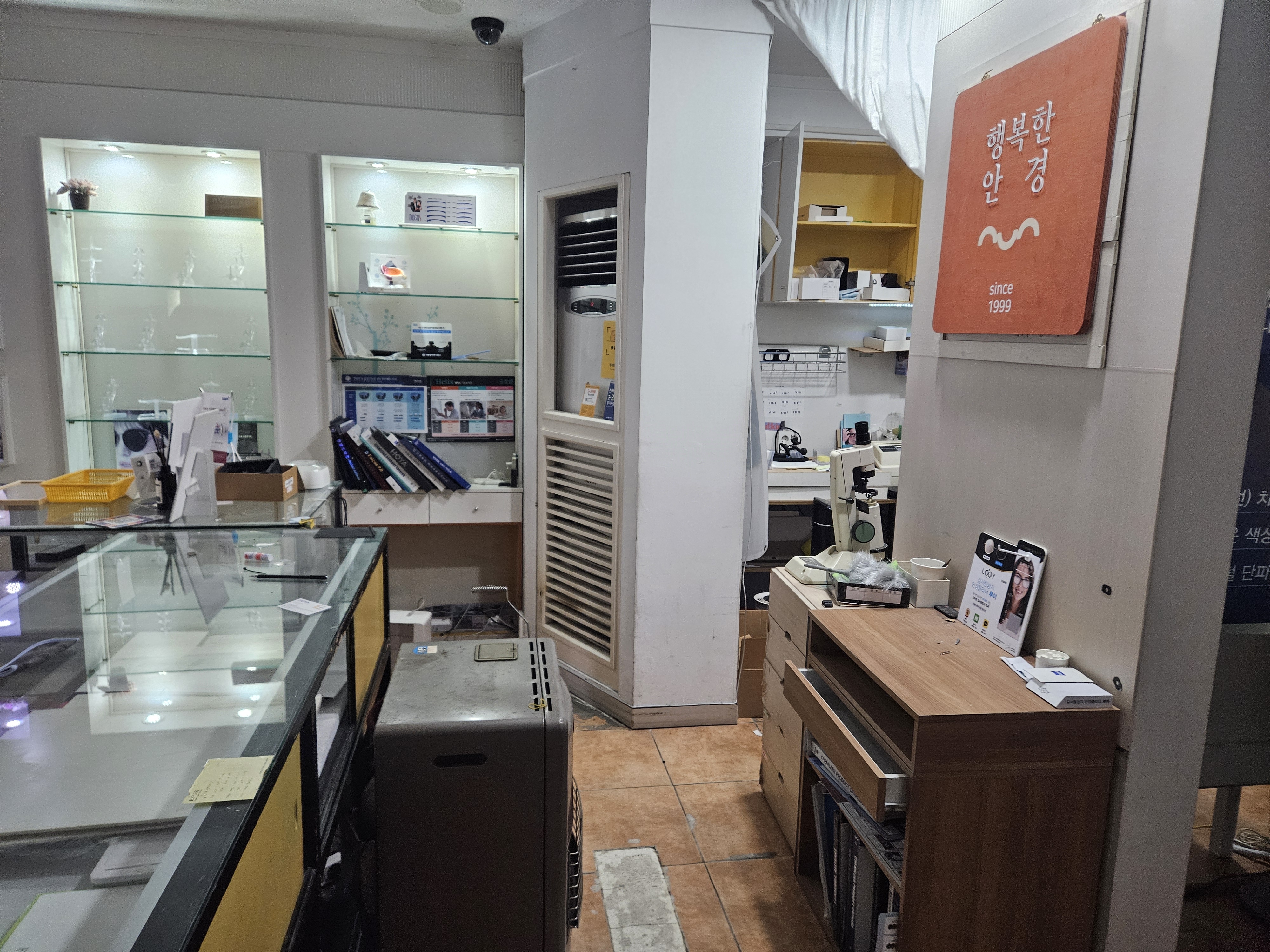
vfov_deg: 58.9
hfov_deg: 73.9
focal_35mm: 23
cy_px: 476
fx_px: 844
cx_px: 635
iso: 640
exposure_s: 1/120
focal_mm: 5.4
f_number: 1.8
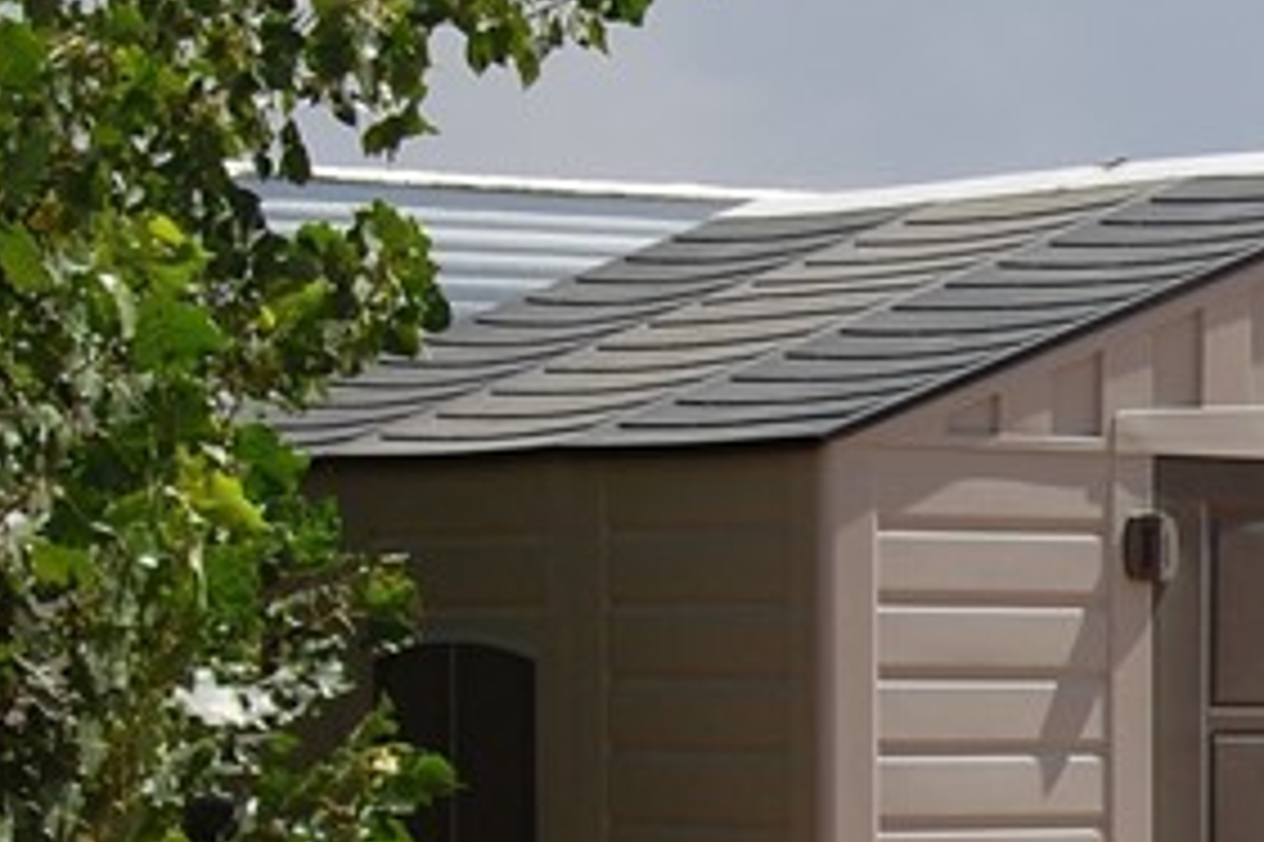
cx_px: 2170
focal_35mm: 203
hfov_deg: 9.7
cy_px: 774
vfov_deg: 6.7
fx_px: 7121
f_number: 10
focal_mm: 35
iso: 200
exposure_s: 1/400
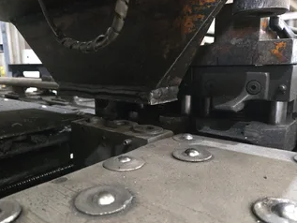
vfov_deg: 48.2
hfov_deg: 61.6
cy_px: 123
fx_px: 249
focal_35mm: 29
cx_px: 140
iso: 1600
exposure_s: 1/40
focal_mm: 5.4
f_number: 1.8
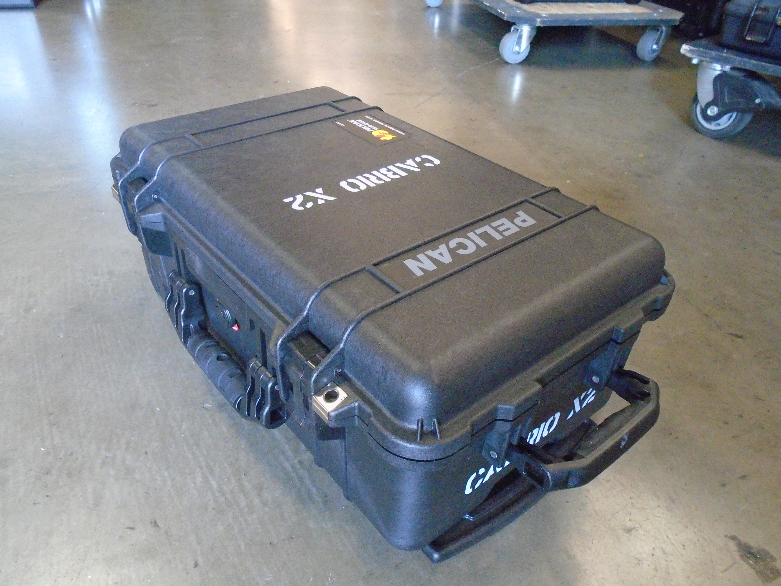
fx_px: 587
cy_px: 293
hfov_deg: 67.3
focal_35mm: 26
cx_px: 390
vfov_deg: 53.1
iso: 800
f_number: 3.2
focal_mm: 4.6
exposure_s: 1/60
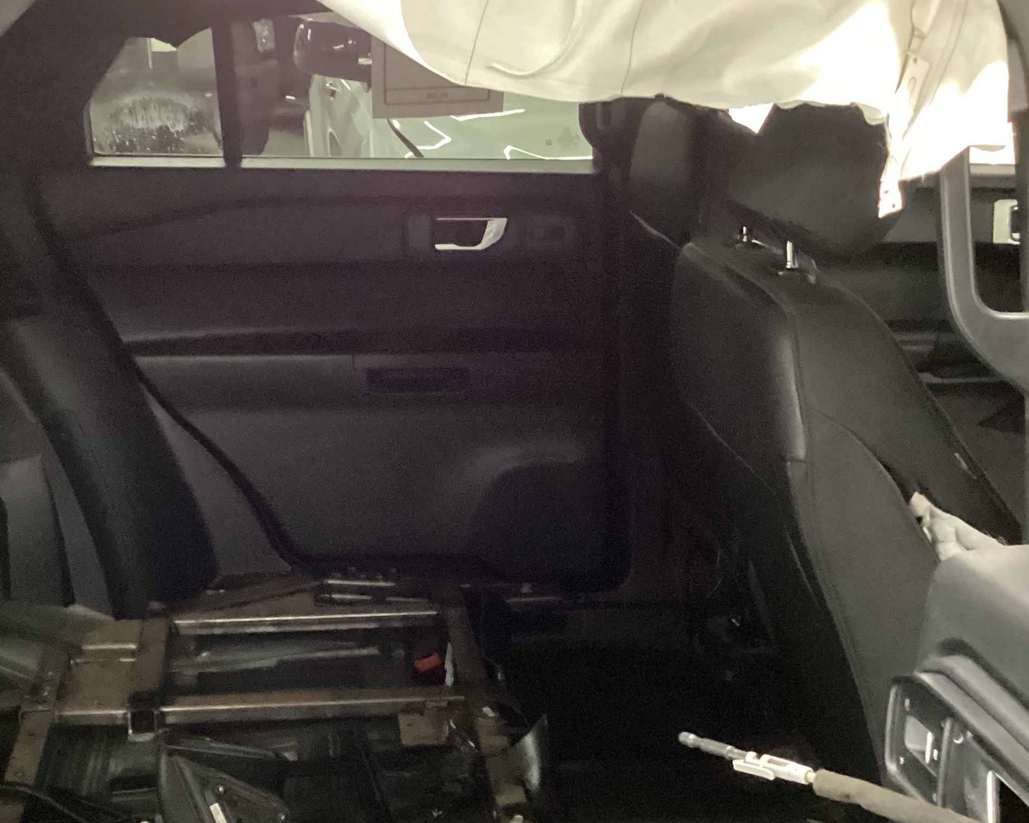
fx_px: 1584
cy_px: 527
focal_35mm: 52
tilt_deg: -22.0
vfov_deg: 29.0
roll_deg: +1.6
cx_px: 398
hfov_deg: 35.8
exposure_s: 1/17
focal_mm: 3.3
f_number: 2.4
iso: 800
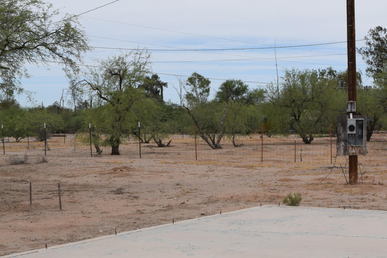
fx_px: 806
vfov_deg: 18.0
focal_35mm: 75
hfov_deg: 26.7
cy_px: 214
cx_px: 284
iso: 200
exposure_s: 1/400
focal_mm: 30
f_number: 10
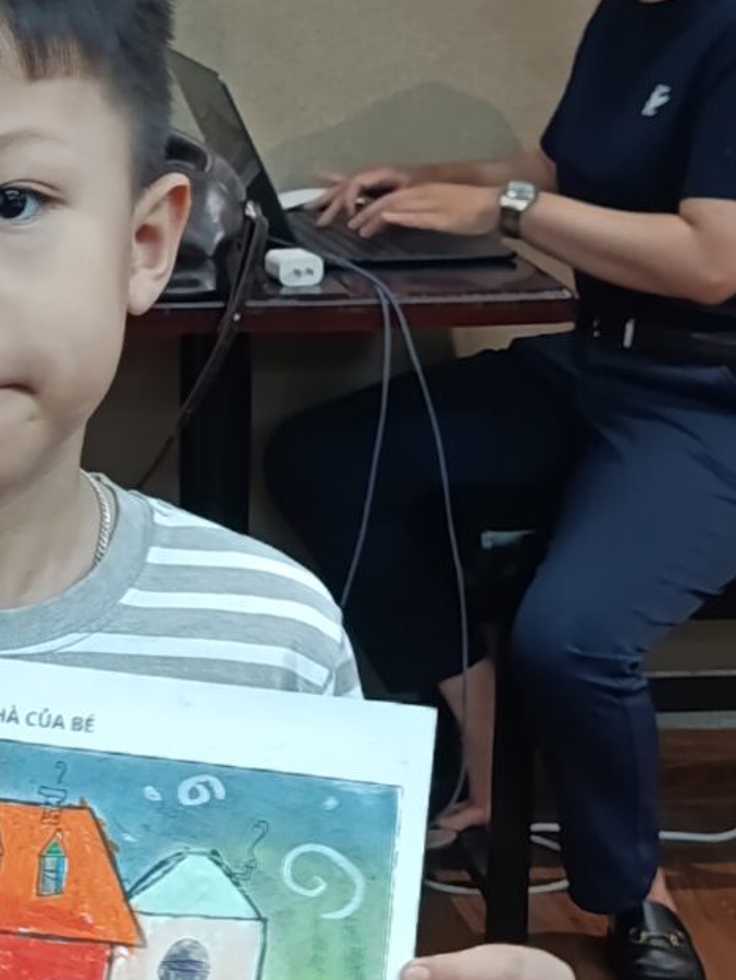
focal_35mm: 105
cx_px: -43
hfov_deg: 13.8
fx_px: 2975
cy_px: 497
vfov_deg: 18.7
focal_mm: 5.24
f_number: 1.7
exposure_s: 1/100
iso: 447
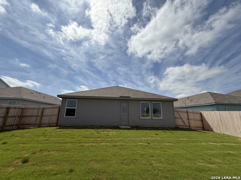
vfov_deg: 85.7
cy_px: 90
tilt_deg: +14.2
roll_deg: -0.9
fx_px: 97
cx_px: 120
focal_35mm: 14
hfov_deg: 102.1
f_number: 2.2
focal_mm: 2.22
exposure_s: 1/5155
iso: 50
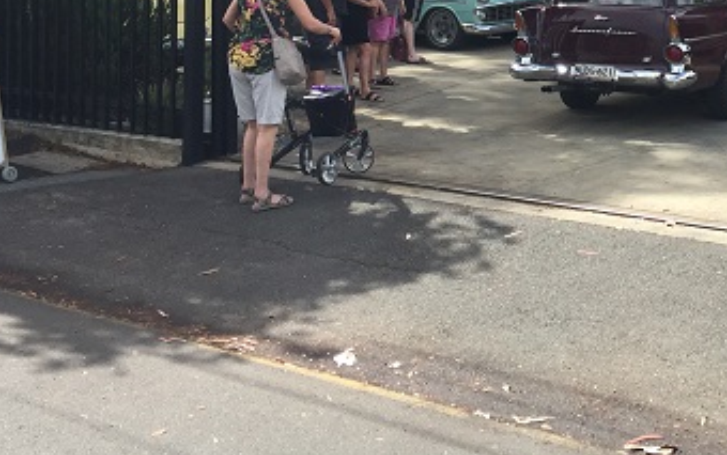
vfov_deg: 21.0
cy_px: -41
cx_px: 632
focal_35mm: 59
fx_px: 1170
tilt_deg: -0.7
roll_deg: -0.7
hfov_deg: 33.0
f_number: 2.2
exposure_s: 1/842
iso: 32
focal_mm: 4.15
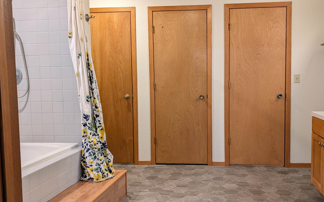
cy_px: 101
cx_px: 196
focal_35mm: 32
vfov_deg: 39.4
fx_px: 283
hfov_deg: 59.1
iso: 84
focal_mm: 6.9
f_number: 1.68
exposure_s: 1/30
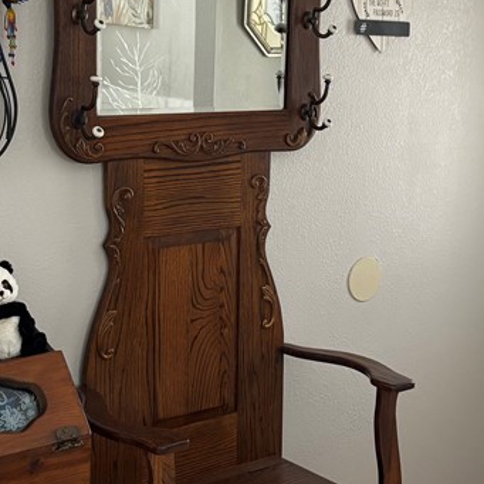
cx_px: 250
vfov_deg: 25.0
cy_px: 210
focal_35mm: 69
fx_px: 1091
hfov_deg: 25.0
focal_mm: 5.96
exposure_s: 1/60
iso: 250
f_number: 1.6
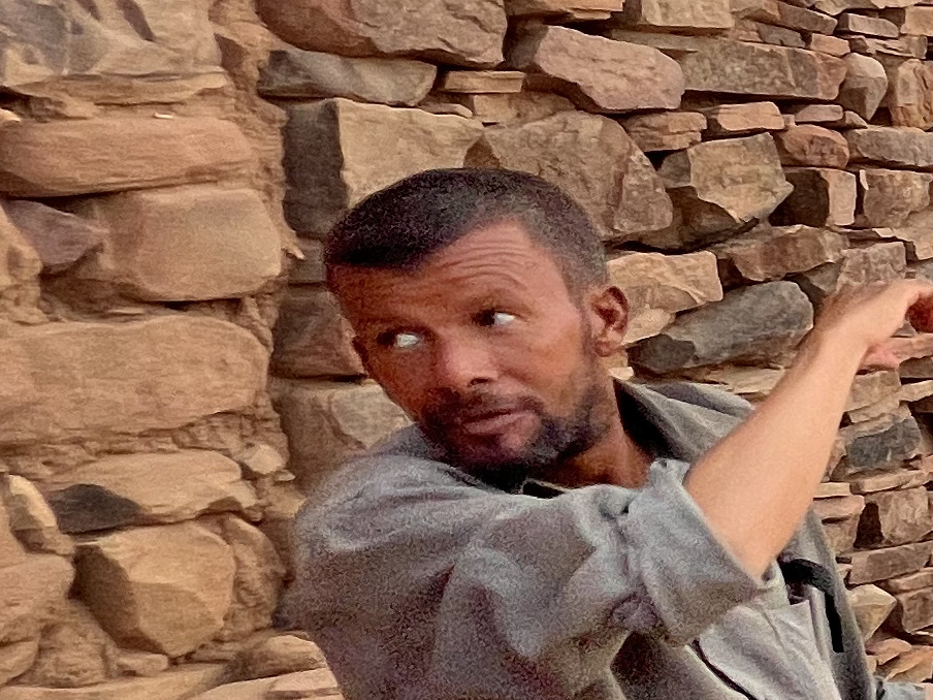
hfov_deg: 17.5
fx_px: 1563
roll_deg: -1.1
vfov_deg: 25.2
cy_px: 281
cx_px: 2019
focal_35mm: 58
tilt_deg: -3.6
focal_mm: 1.57
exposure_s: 1/110
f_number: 1.8
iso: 32
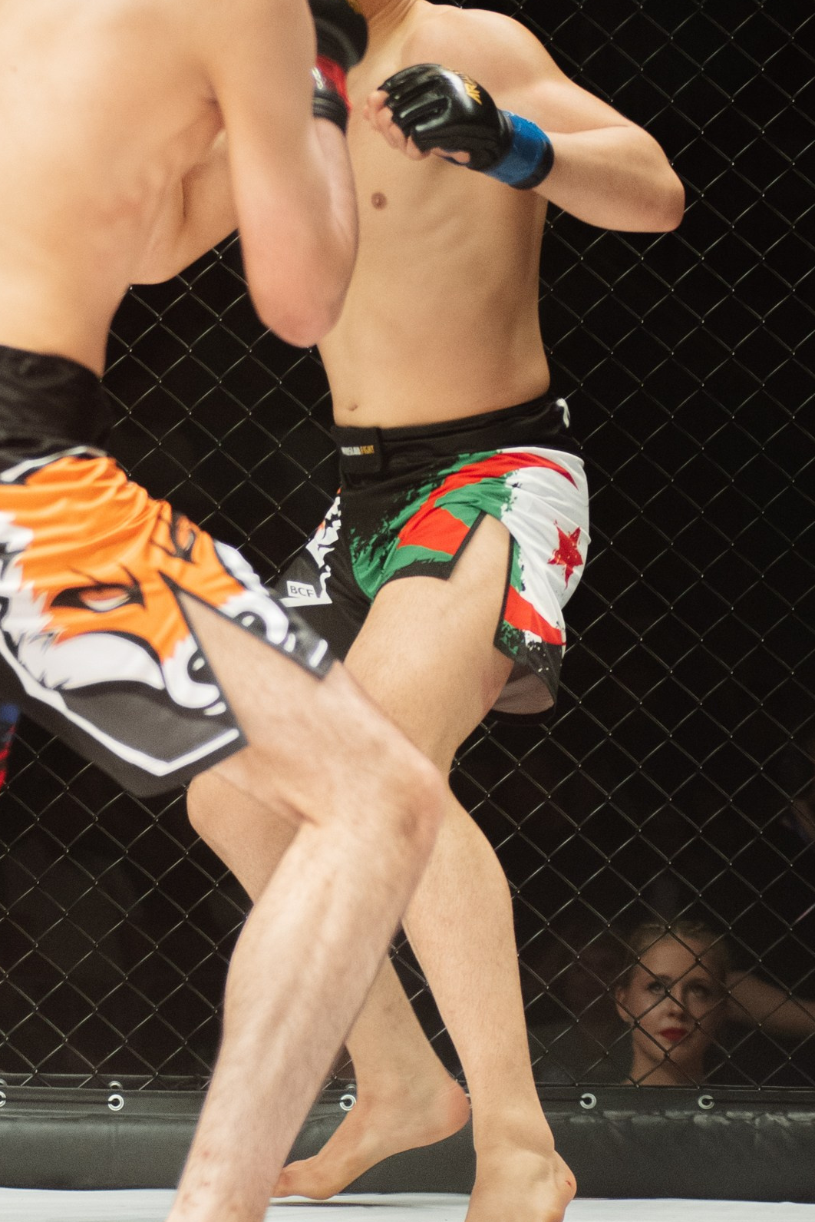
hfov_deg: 7.8
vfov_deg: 11.7
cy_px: 498
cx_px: 190
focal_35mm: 176
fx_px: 5971
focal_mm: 80
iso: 2000
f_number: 4
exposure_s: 1/640
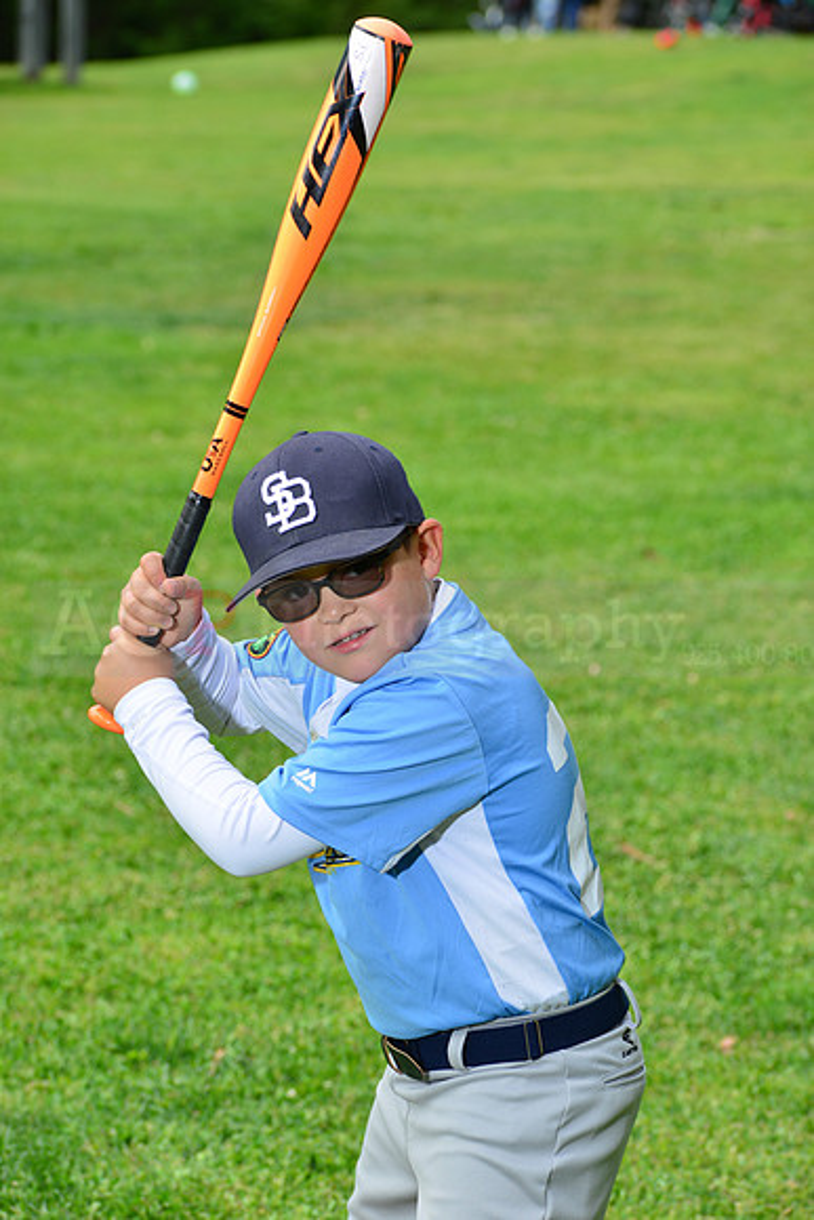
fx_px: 4576
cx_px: 407
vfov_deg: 15.2
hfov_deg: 10.2
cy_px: 610
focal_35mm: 135
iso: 160
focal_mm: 135
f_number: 10
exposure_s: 1/200
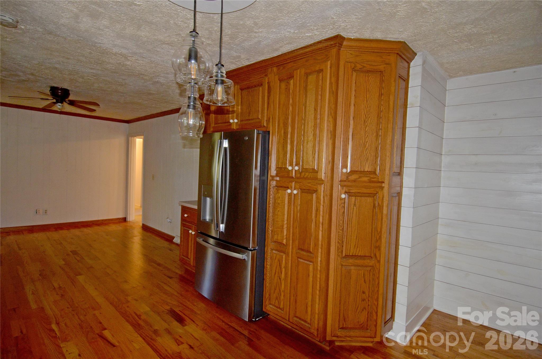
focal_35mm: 18
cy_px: 180
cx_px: 271
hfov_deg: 90.1
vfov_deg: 67.1
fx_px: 270
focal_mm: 12
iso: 800
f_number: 4
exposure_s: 1/60
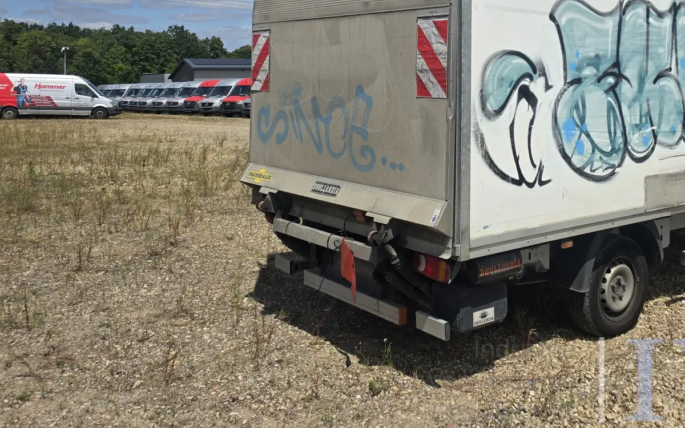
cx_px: 509
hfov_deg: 48.6
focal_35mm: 39
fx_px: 728
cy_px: 94
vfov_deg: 32.0
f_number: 1.7
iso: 12
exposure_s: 1/1533
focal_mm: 6.3
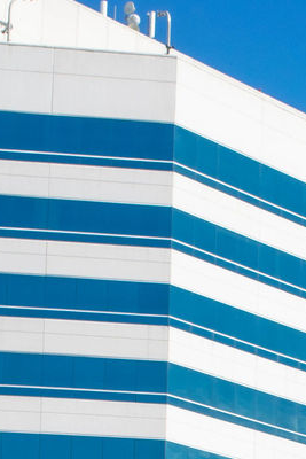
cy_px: 734
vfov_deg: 11.7
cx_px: 507
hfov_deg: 8.0
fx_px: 2127
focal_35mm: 167
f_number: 11
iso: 200
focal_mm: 29
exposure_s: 1/500
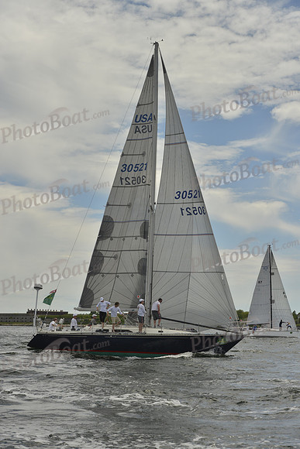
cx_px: 150
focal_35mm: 70
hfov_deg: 19.5
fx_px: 874
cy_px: 224
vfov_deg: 28.8
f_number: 9
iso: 280
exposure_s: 1/1600
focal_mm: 70
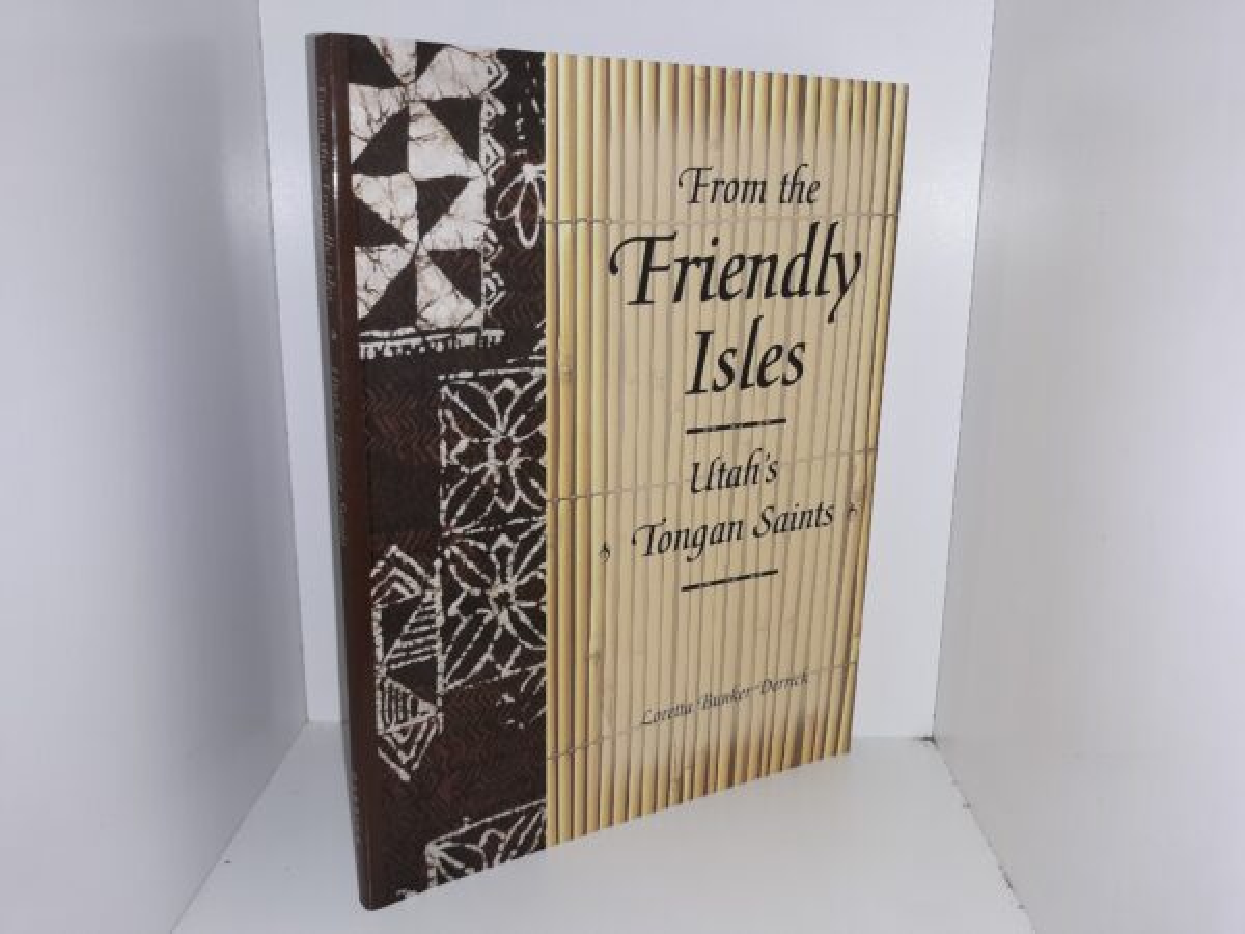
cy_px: 467
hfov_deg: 63.4
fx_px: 1007
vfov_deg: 49.7
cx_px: 622
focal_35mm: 28
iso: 40
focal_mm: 3.7
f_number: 1.7
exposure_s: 1/139
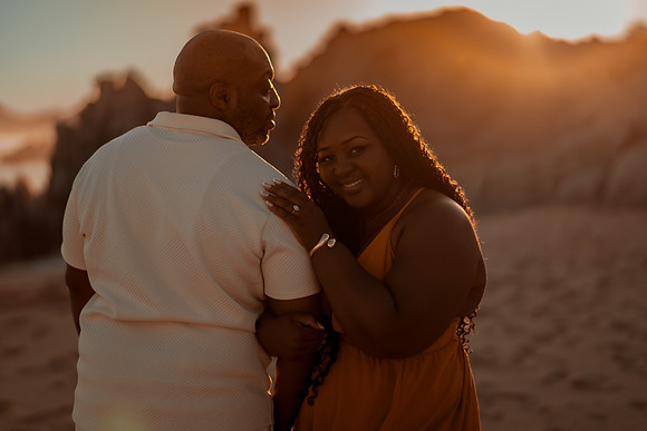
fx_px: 1043
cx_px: 324
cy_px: 216
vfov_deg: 23.4
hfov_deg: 34.5
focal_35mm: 58
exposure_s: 1/5000
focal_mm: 58
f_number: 1.4
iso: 100
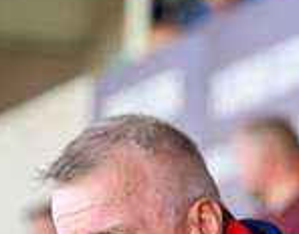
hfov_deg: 3.3
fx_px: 5048
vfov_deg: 2.7
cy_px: 146
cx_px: 819
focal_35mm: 575
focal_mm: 110
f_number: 3.5
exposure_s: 1/320
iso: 500
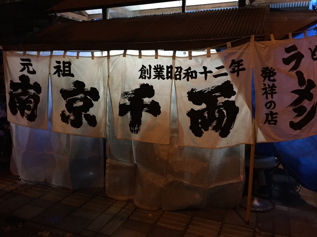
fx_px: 266
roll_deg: -0.3
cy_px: 118
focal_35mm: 29
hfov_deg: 61.7
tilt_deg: -10.1
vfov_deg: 48.2
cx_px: 158
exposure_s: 1/15
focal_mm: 4.15
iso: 320
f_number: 2.2
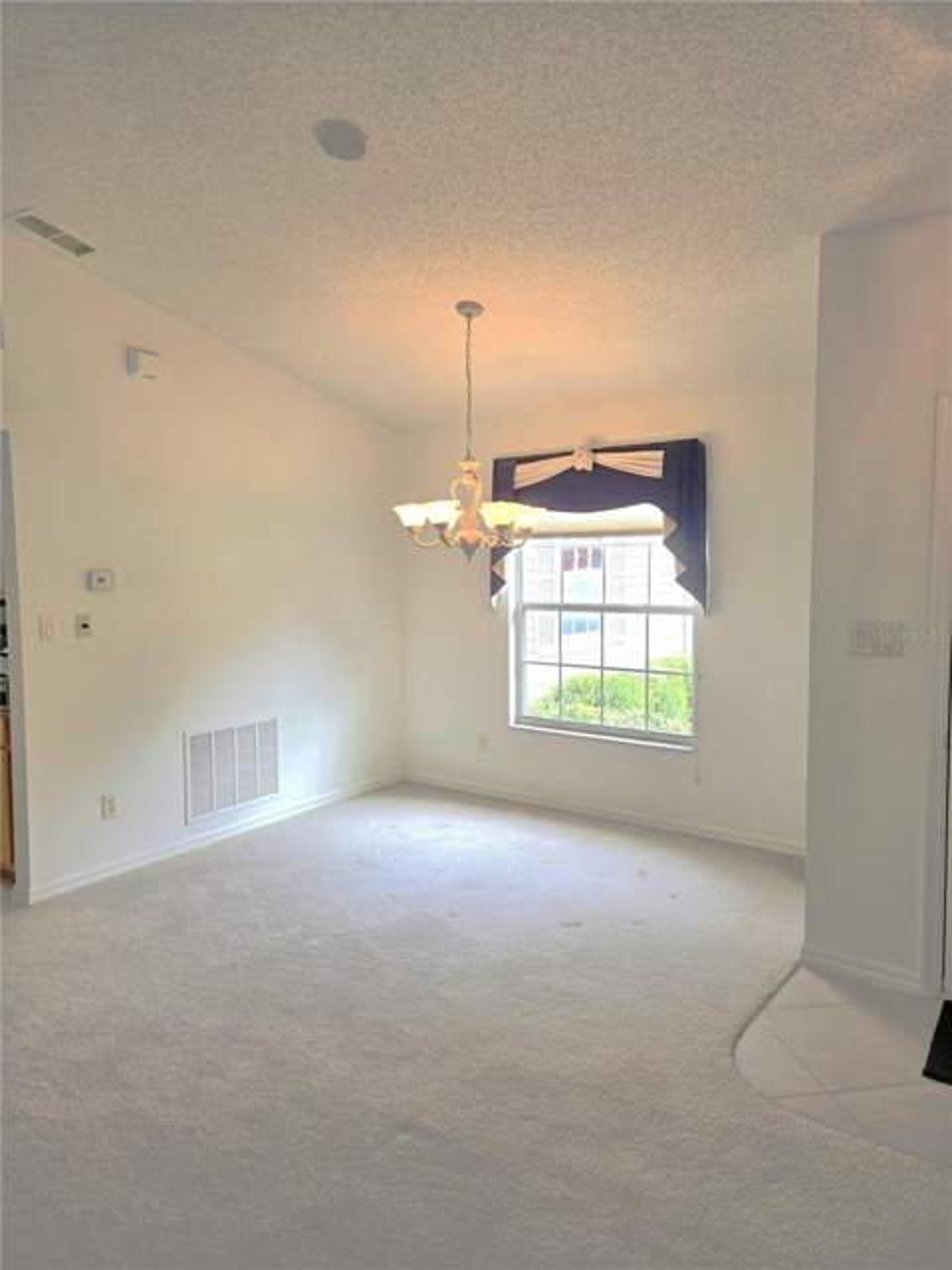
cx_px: 476
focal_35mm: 23
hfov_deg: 58.9
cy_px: 635
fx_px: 843
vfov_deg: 73.9
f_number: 1.8
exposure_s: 1/342
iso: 25
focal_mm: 5.4
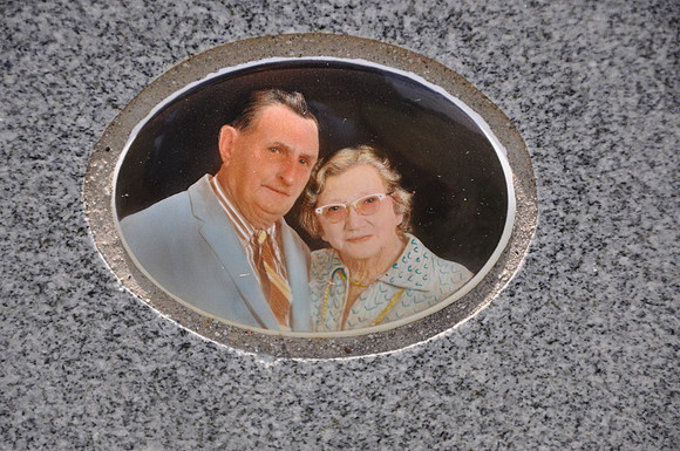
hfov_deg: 13.1
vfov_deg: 8.7
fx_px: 2971
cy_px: 226
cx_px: 340
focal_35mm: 158
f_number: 5.6
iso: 200
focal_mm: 105
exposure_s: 1/125
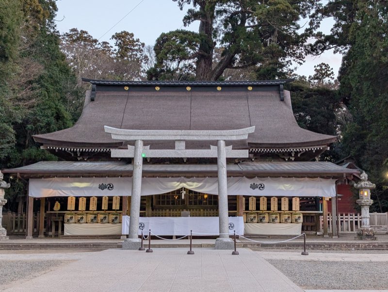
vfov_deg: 29.7
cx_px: 194
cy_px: 146
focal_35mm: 49
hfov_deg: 38.9
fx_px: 550
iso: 91
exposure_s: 1/71.2
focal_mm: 6.9
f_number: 1.68
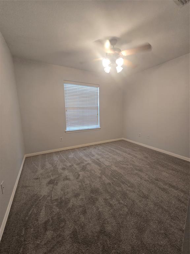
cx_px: 95
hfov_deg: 89.9
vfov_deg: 106.2
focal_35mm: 13
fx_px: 95
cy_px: 127
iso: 125
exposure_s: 1/60
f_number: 2.2
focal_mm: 2.2
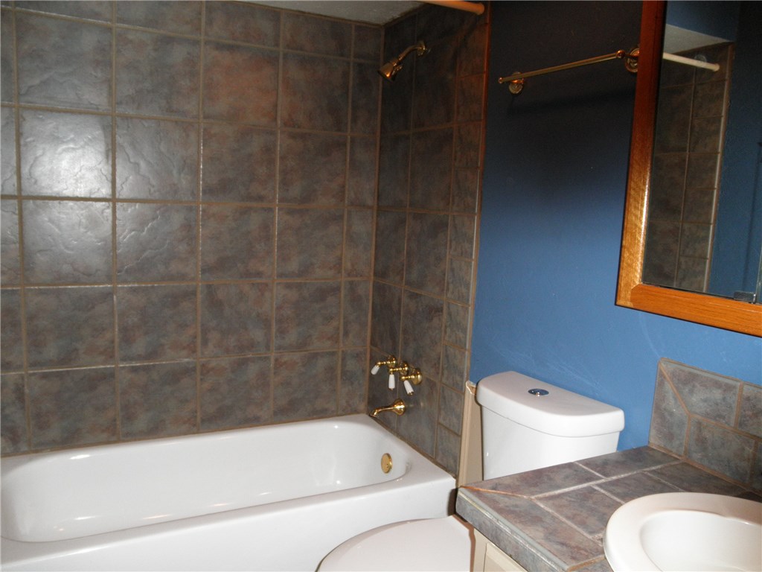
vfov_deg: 49.7
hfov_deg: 63.4
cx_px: 381
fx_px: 616
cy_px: 286
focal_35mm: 28
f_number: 3
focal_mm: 5
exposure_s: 1/30
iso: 200
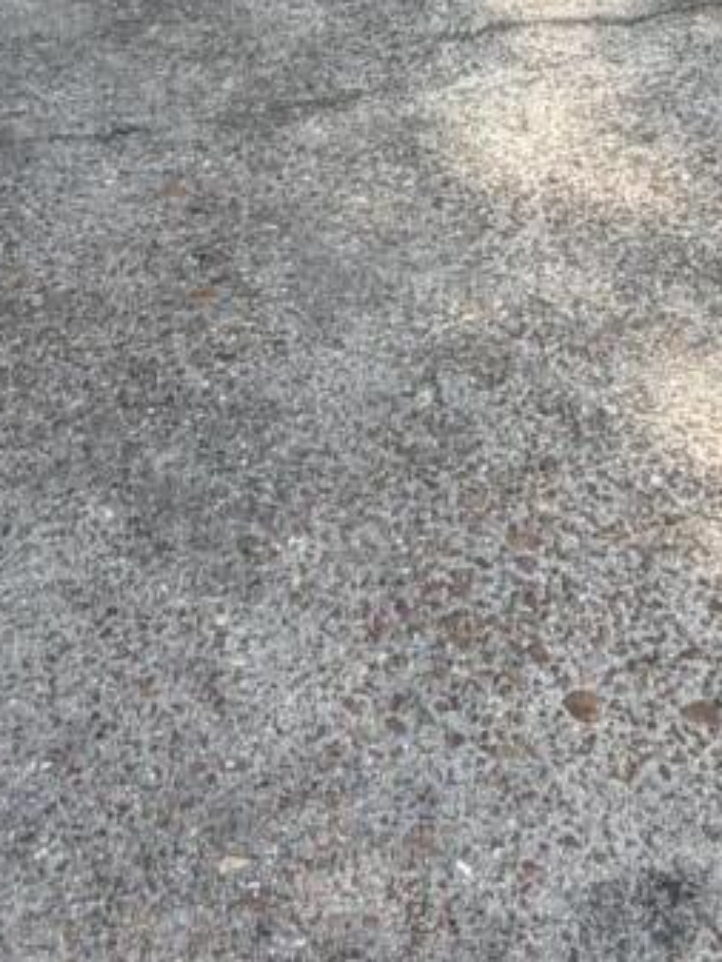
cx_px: 454
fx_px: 2307
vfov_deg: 19.5
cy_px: -602
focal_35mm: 83
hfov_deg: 17.8
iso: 40
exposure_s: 1/167
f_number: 2.2
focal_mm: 2.22
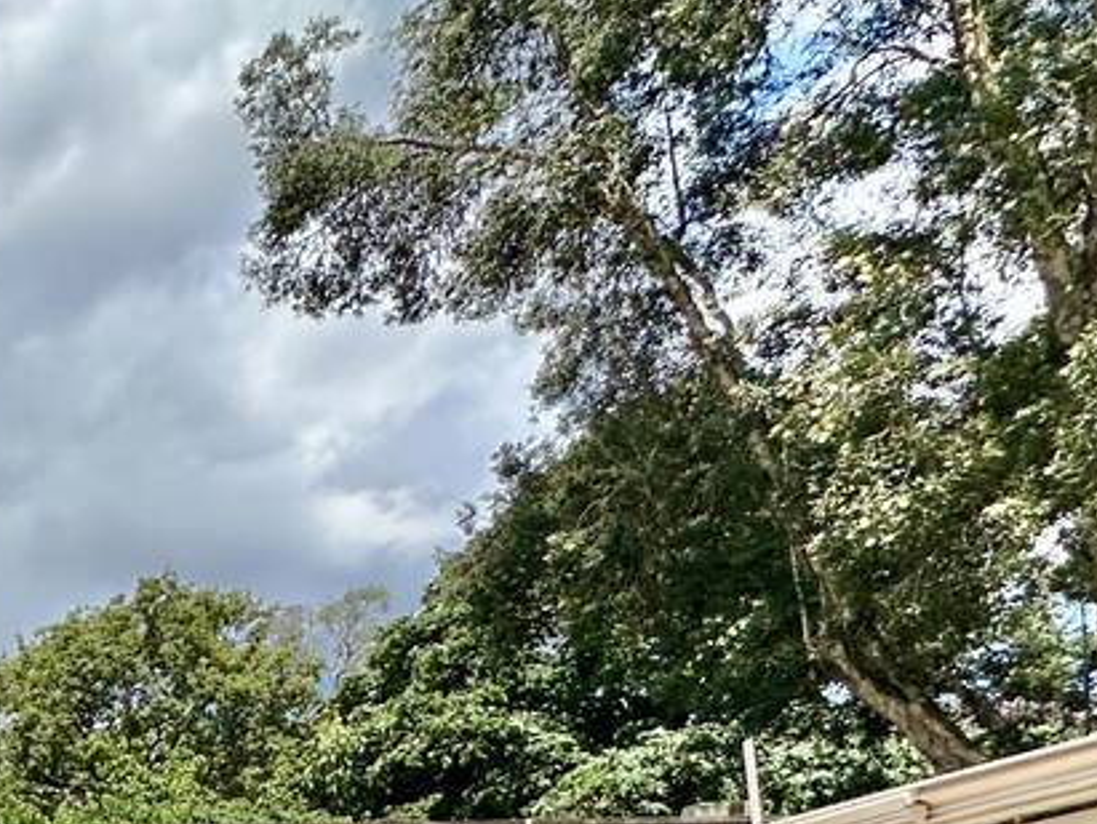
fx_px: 1554
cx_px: -595
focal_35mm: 49
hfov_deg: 26.5
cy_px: 1221
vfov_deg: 23.8
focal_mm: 2.22
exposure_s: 1/1667
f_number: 2.2
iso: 50
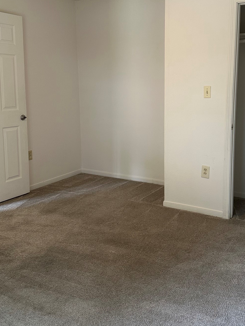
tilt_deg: -8.4
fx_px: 349
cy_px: 134
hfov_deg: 38.4
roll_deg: -0.9
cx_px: 155
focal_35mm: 37
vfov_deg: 49.9
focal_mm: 6.86
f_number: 1.78
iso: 250
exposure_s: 1/60
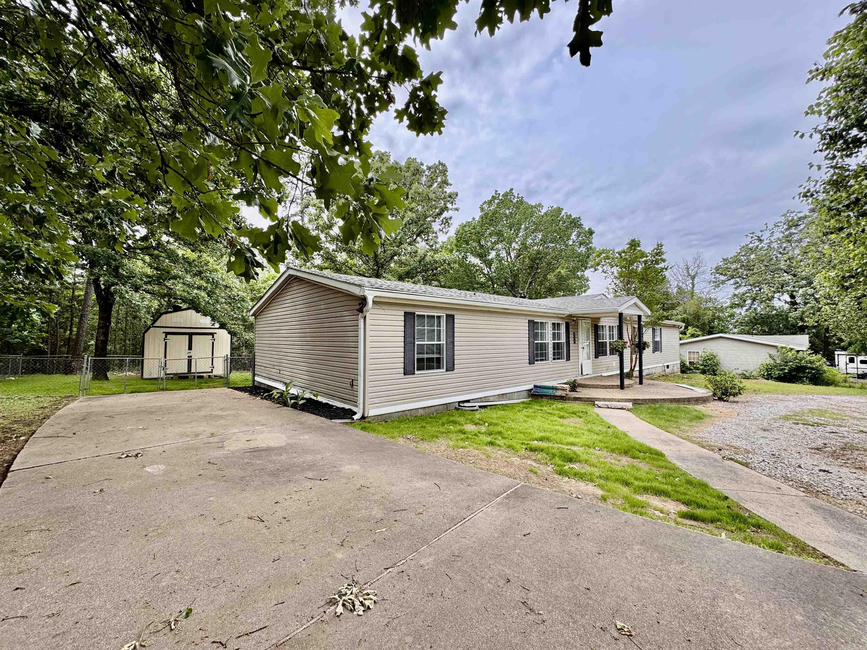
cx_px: 434
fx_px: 351
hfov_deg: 102.1
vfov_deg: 85.7
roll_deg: -0.3
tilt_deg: +1.6
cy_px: 325
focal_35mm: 14
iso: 40
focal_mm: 2.22
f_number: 2.2
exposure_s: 1/610
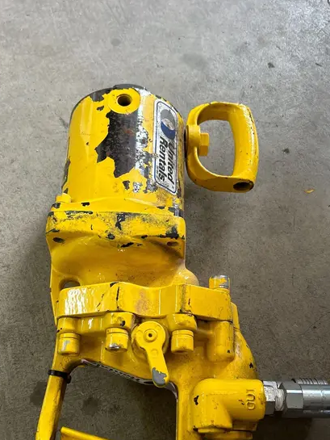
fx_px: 445
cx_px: 171
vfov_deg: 51.9
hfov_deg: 40.7
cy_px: 281
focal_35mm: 35
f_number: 1.5
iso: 160
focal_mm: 5.7
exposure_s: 1/60
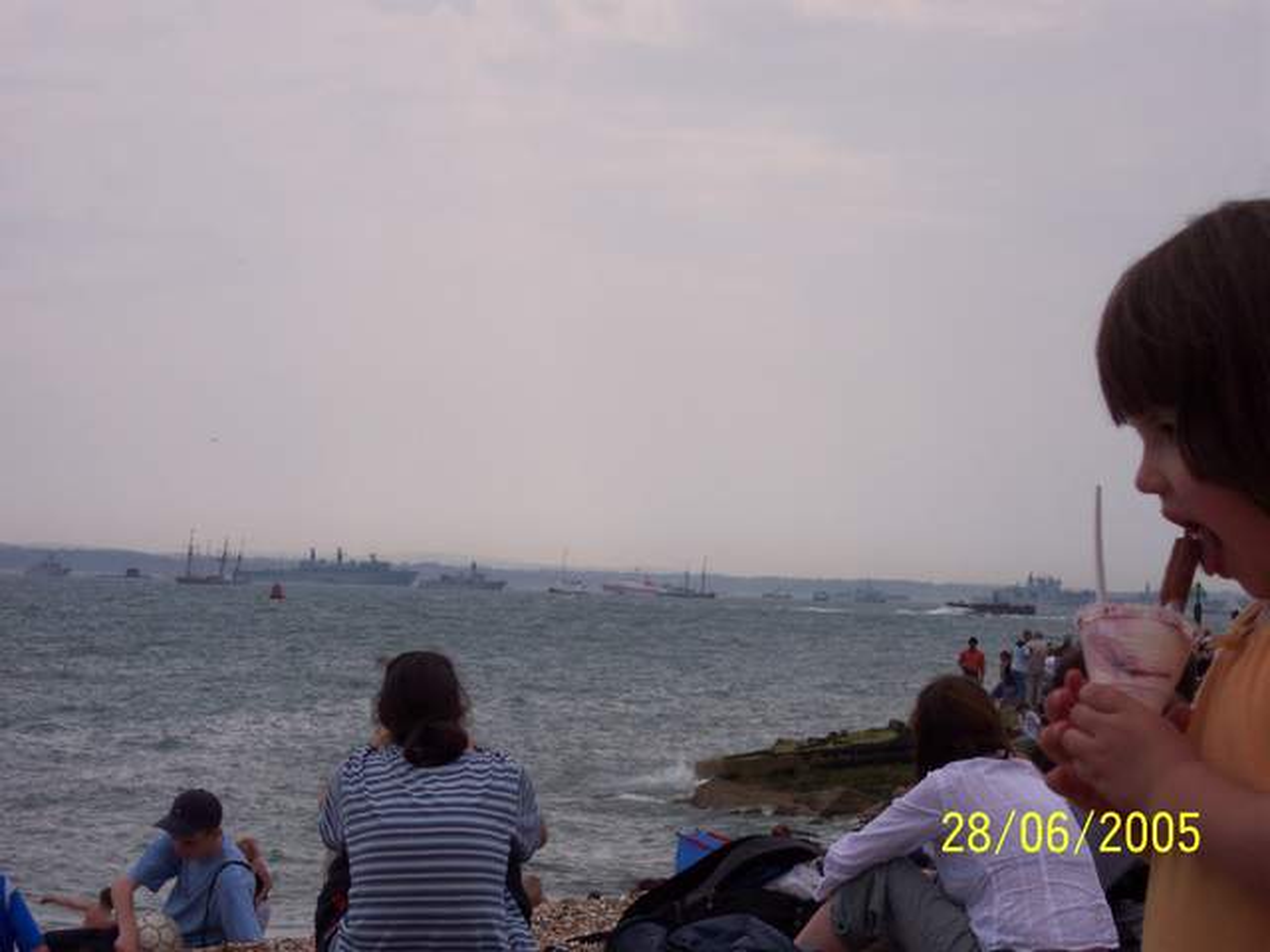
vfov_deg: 13.0
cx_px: 635
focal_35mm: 114
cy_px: 476
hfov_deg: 17.3
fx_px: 4182
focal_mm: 24
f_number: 8
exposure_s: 1/350
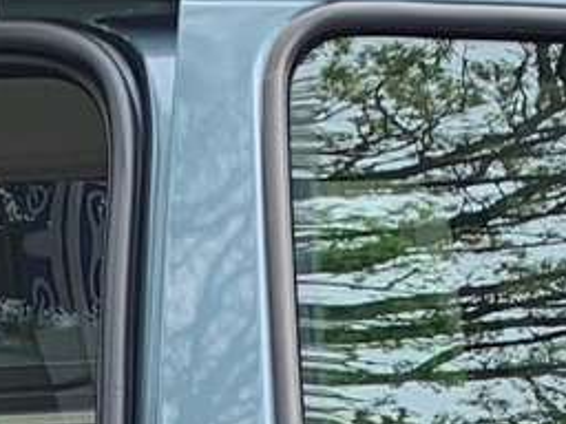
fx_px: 3188
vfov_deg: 6.8
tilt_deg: -15.9
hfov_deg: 10.0
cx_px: -62
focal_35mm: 195
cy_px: 1334
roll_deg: +1.9
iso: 32
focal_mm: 4.25
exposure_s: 1/122
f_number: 1.8
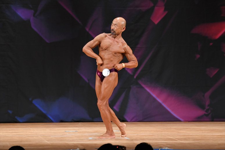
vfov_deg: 4.8
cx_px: 112
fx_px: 1780
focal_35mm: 285
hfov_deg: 7.2
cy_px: 75
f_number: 5.6
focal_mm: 190
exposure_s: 1/400
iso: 3200
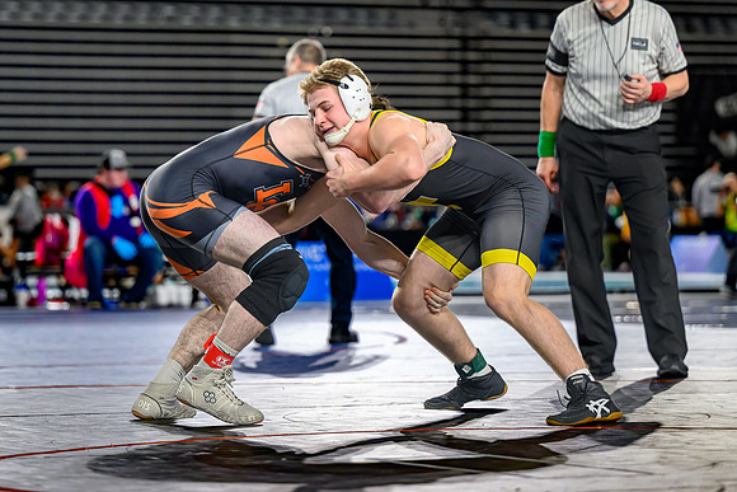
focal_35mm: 153
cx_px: 336
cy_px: 201
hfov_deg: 13.4
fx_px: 3136
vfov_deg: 9.0
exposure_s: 1/800
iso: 2500
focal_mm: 115
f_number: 2.8
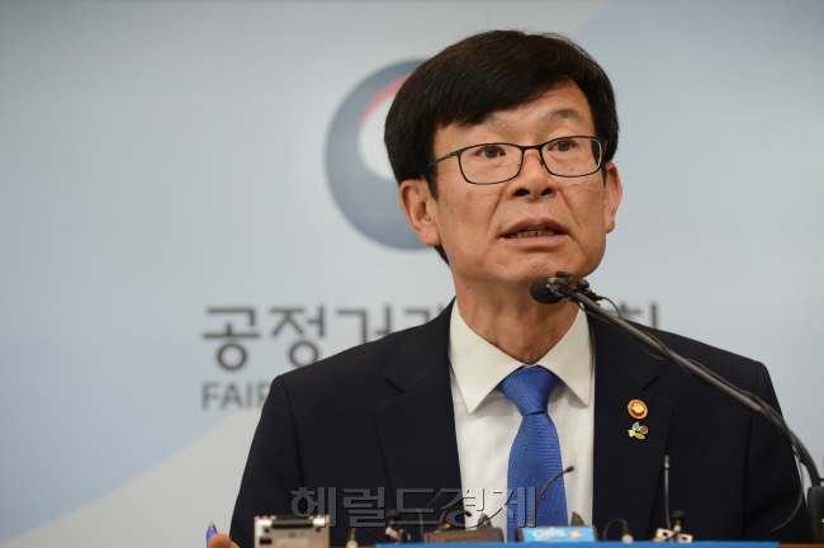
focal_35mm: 160
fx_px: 3658
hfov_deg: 12.9
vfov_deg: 8.6
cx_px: 412
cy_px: 274
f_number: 5.6
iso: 1600
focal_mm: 160
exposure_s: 1/160
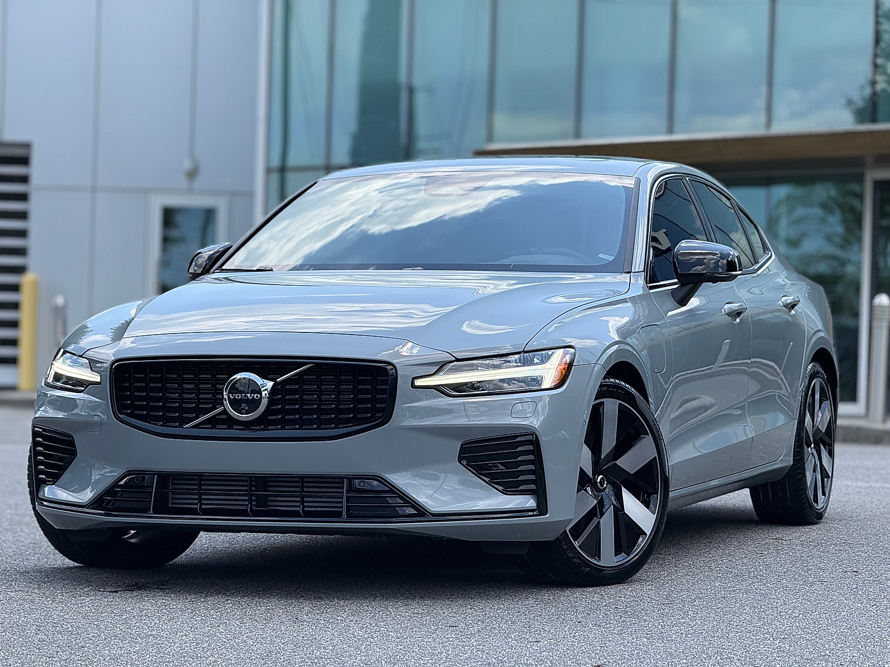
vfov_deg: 12.3
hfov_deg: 16.4
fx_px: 3085
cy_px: 334
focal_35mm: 120
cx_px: 445
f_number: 2.8
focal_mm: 15.66
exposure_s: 1/903
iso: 64
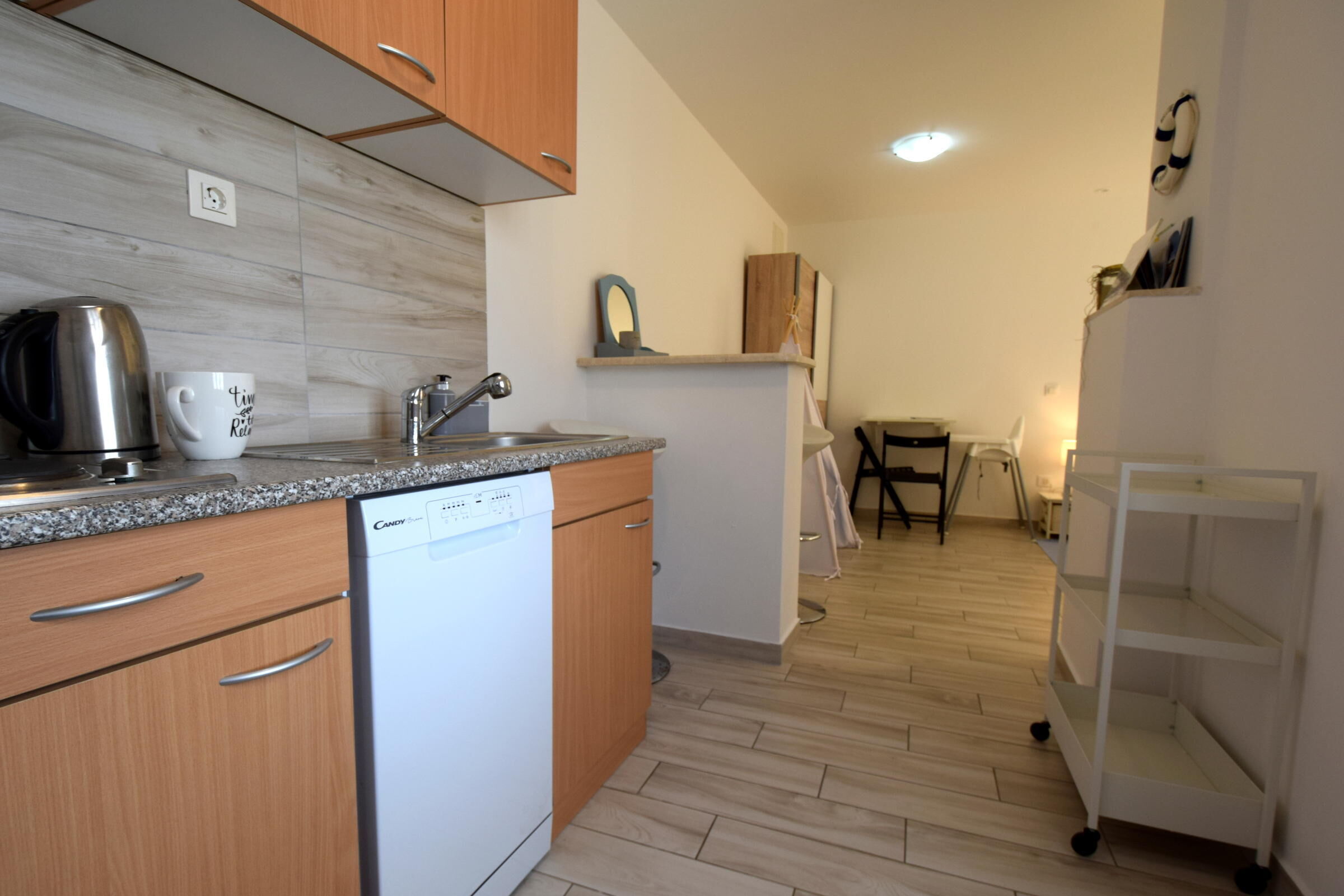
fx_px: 560
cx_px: 672
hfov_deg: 100.4
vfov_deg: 77.3
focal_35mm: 15
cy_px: 448
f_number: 5
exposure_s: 1/100
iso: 400
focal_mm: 10
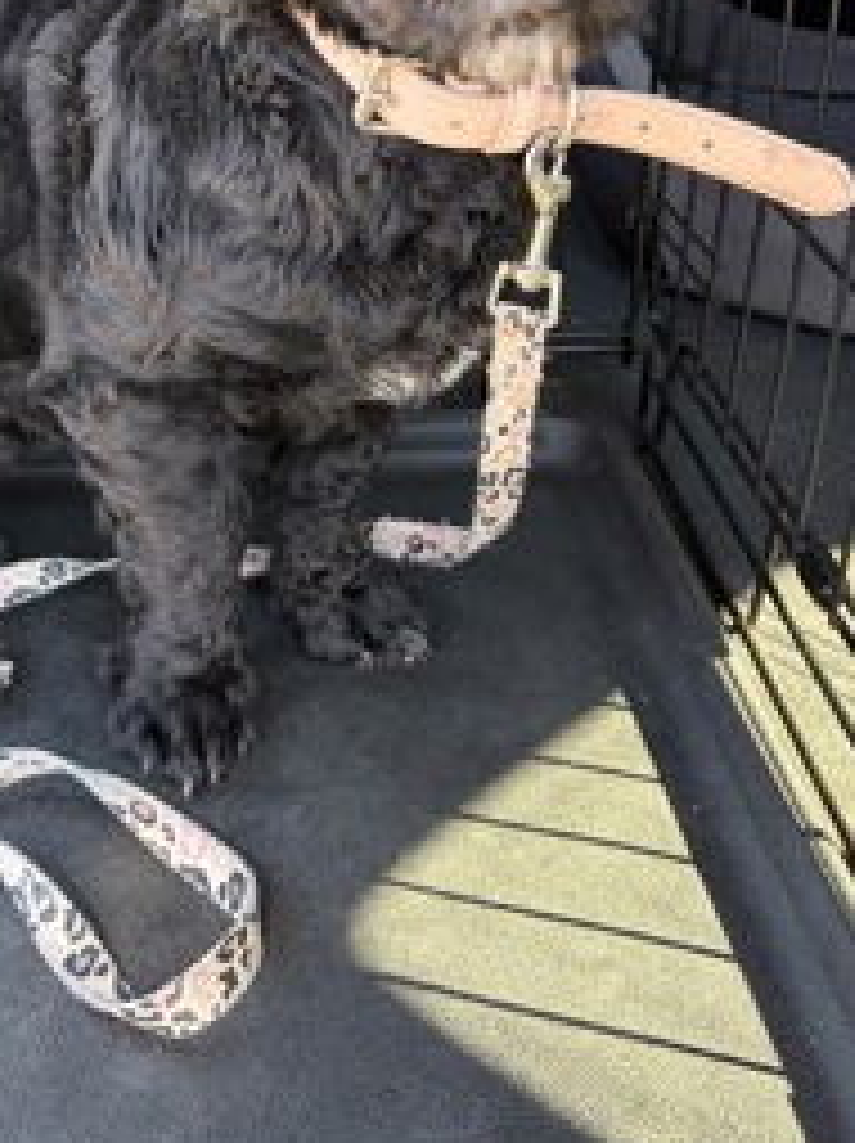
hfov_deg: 33.2
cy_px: 274
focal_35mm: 43
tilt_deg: -20.9
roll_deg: -0.6
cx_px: 272
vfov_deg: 42.4
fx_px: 1418
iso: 125
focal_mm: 5.96
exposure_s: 1/111
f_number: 1.6
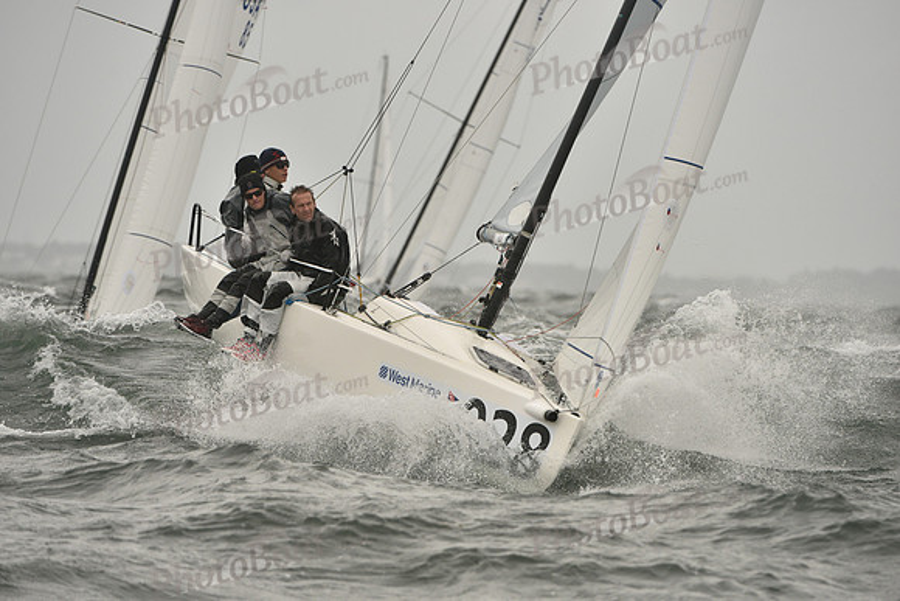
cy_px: 300
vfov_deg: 3.4
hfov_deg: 5.2
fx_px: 10002
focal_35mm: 400
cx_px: 450
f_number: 7.1
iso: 400
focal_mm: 400
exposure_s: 1/1250
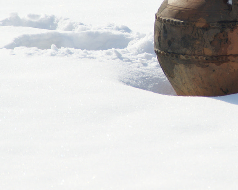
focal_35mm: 721
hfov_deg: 2.7
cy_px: 12
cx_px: 205
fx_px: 5082
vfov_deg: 2.1
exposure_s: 1/400
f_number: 6.3
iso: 100
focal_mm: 200
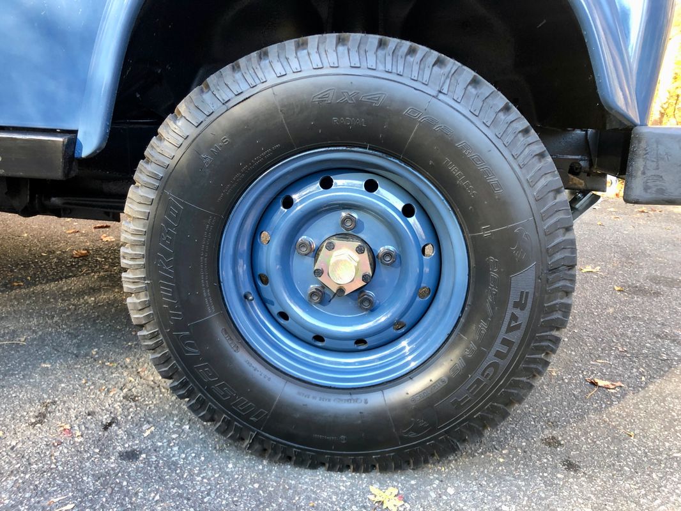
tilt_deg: -16.6
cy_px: 256
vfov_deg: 49.8
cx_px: 340
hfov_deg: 63.4
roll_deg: -3.3
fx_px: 551
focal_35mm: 28
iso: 40
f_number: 1.8
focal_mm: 3.99
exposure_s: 1/24
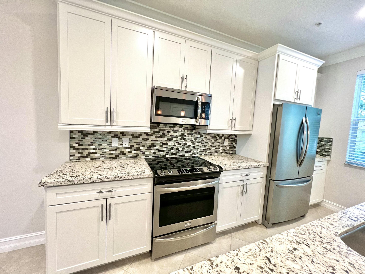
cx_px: 182
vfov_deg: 89.9
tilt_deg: -4.8
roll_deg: -2.6
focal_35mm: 13
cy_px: 137
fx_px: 137
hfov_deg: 106.2
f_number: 1.8
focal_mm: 1.57
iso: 160
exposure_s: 1/60
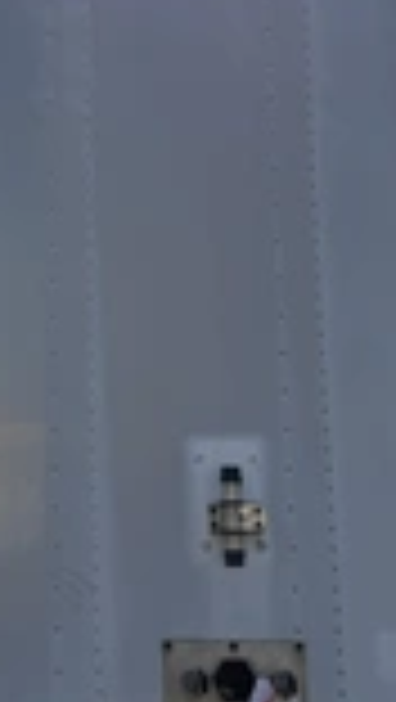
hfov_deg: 17.5
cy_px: 288
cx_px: -27
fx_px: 1248
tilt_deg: +12.2
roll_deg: +0.1
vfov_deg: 31.3
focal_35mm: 67
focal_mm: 6.76
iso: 80
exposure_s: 1/9091
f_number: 1.78
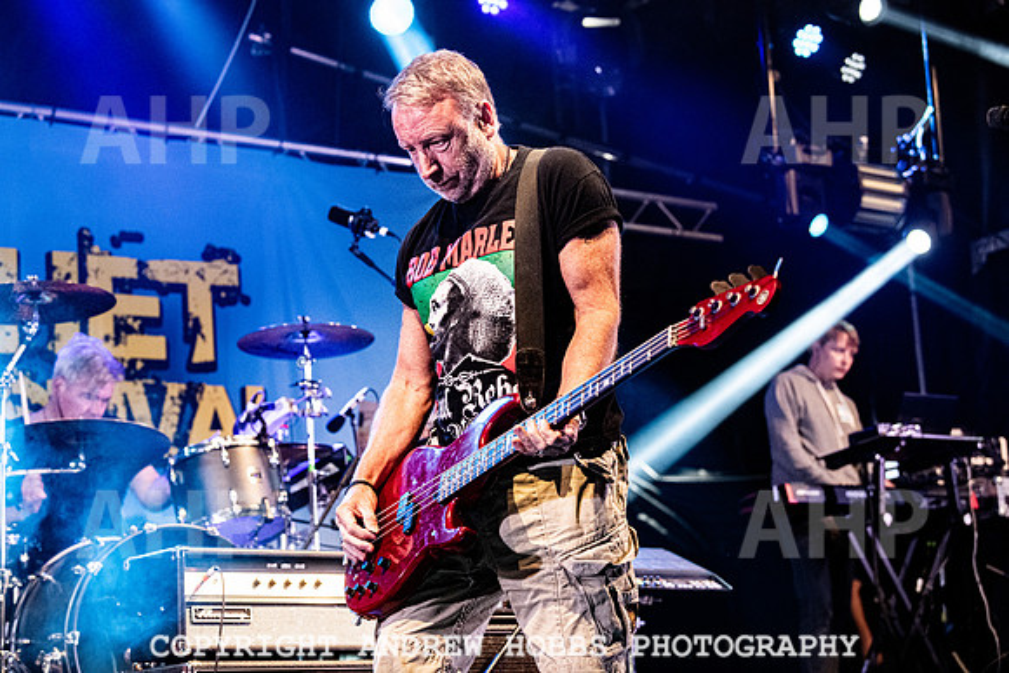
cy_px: 336
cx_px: 504
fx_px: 2187
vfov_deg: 17.5
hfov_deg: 26.0
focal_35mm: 78
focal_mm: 78
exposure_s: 1/640
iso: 6400
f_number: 5
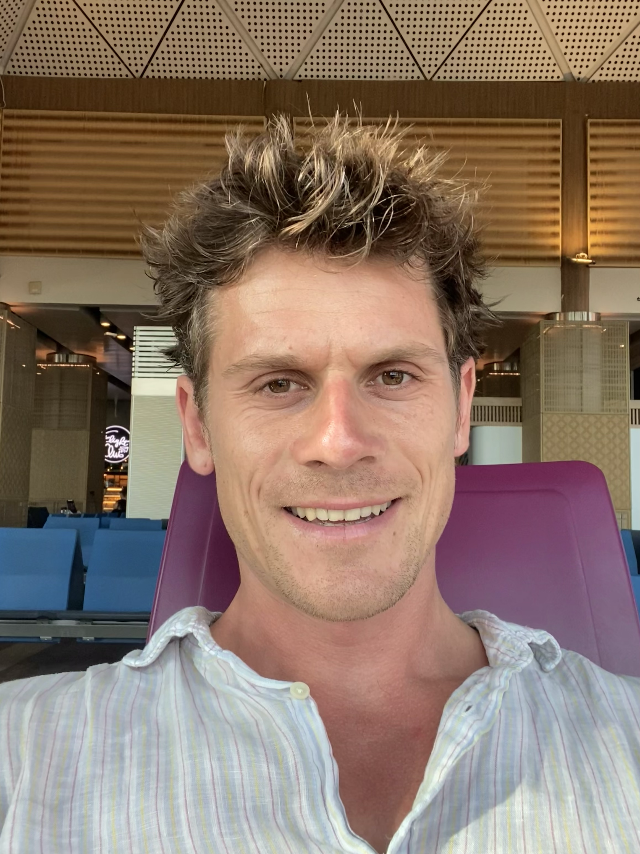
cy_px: 427
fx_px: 740
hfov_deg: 46.8
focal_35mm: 30
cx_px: 320
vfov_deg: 60.0
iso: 50
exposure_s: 1/122
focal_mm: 2.71
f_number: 2.2
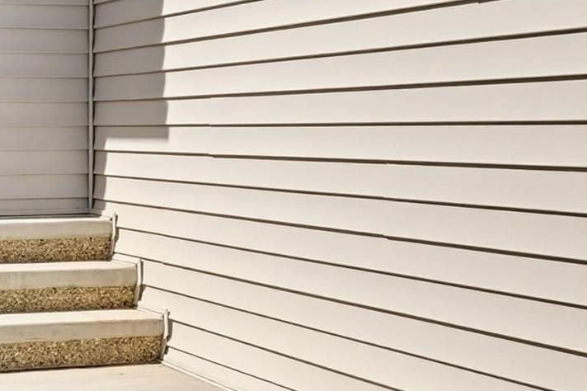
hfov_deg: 23.1
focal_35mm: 84
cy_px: 147
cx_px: -7
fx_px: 1372
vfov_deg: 16.2
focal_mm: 19.5
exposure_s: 1/640
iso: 400
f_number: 8
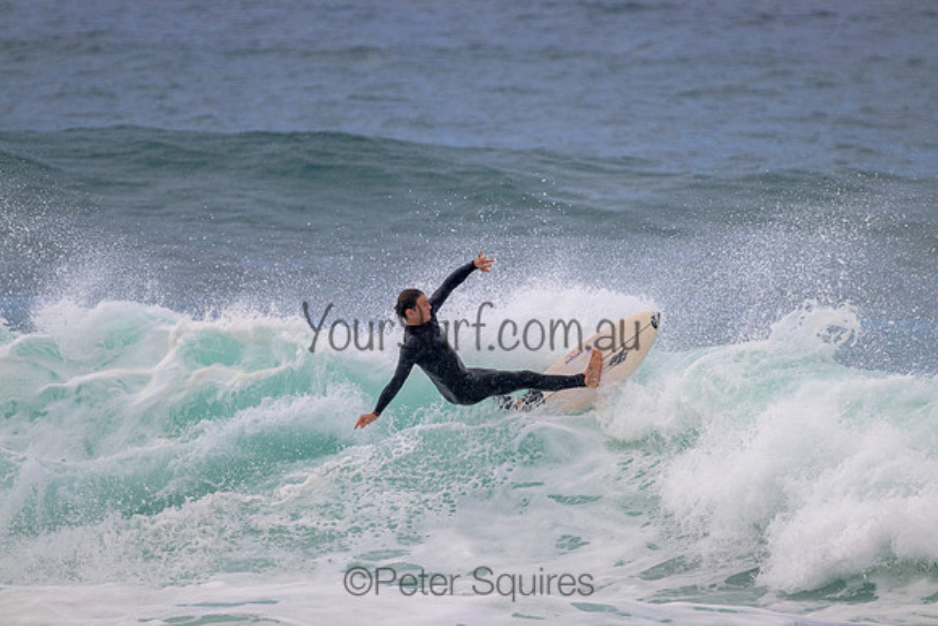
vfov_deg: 1.7
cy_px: 313
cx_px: 469
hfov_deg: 2.6
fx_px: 20848
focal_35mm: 800
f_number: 11
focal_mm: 800
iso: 800
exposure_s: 1/2000
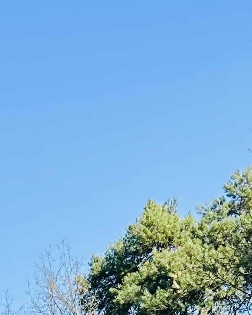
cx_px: -36
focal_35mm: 141
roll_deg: +2.4
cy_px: 641
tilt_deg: +1.3
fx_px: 1314
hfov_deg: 10.8
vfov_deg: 12.1
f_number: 1.5
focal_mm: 5.7
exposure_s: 1/1645
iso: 50
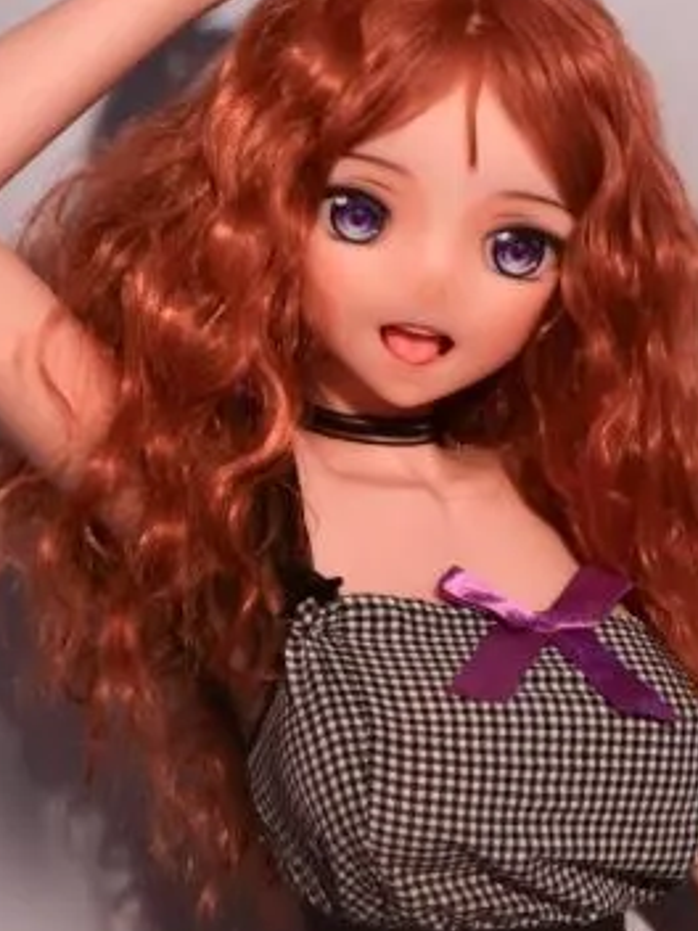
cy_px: 849
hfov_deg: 12.5
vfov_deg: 16.5
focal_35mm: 118
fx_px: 3172
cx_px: 423
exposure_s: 1/100
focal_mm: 32
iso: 640
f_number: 10
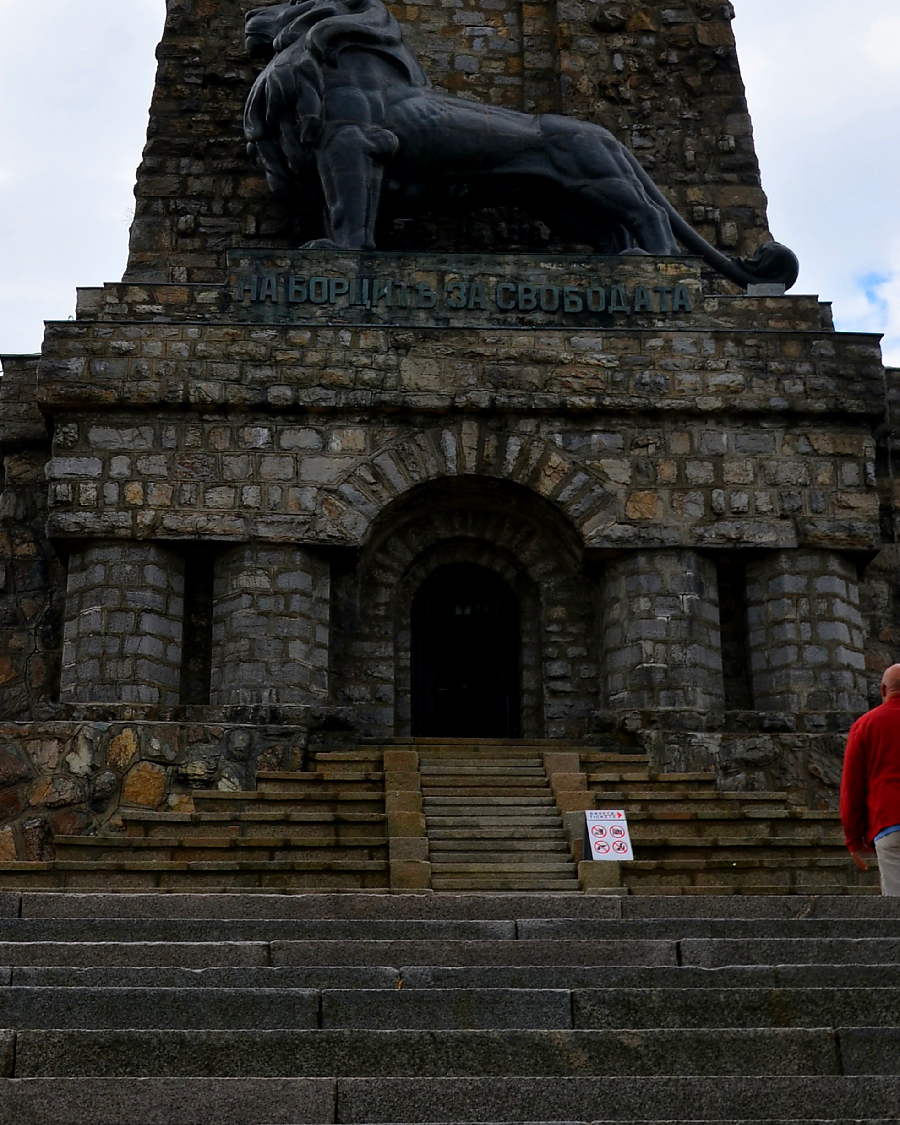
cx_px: 491
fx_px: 2065
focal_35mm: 62
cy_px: 222
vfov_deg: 29.8
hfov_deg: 24.6
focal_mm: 22
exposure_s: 1/250
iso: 200
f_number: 8
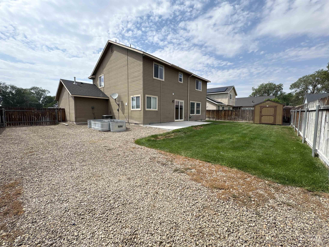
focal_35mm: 14
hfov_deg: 102.1
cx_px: 164
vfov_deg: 85.7
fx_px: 133
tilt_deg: -4.3
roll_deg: -0.2
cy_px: 124
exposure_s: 1/1672
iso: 64
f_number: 2.2
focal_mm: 2.22
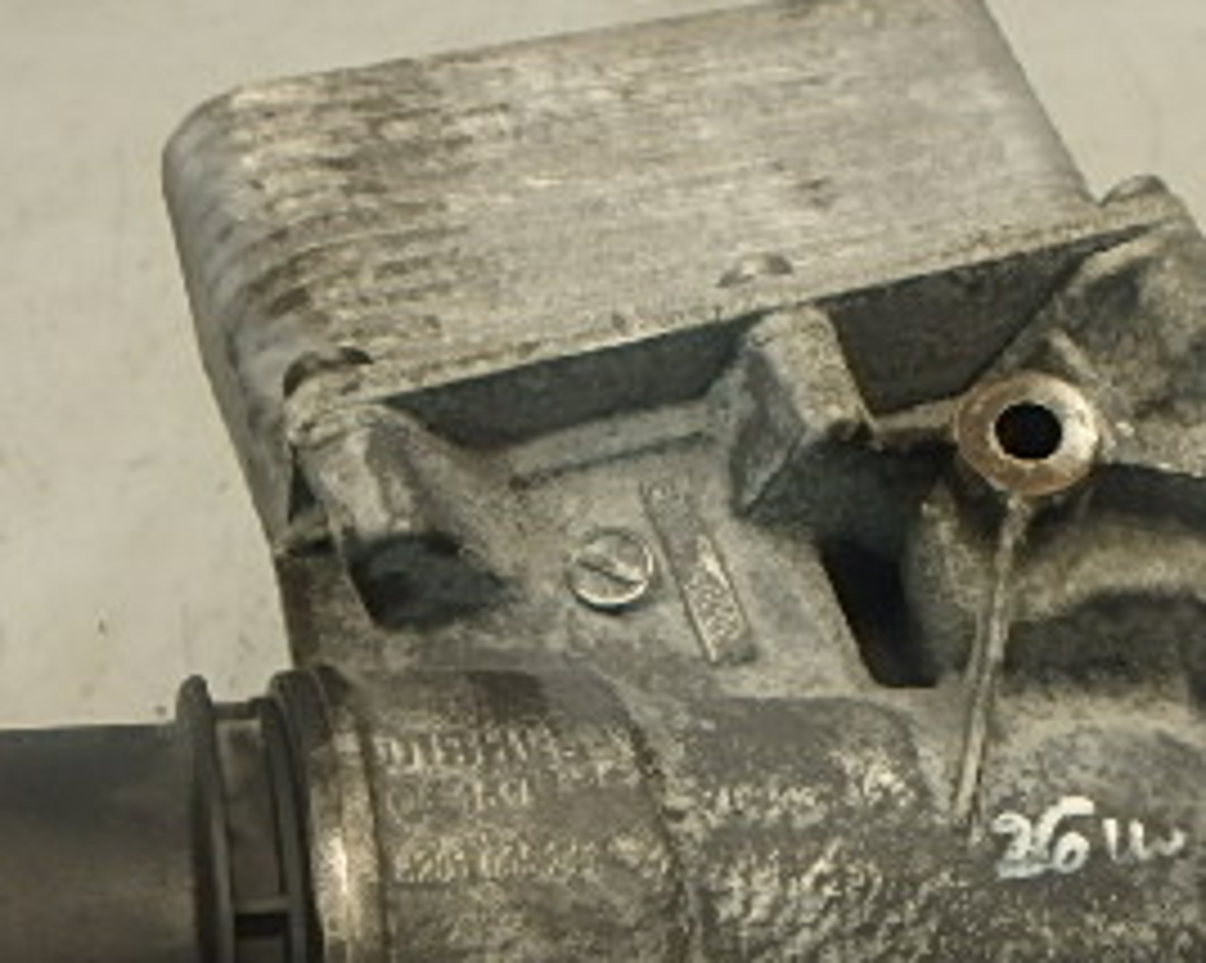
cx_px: 922
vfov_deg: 30.0
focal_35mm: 49
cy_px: 783
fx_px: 1748
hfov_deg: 37.0
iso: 200
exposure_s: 1/60
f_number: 3.5
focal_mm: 3.7
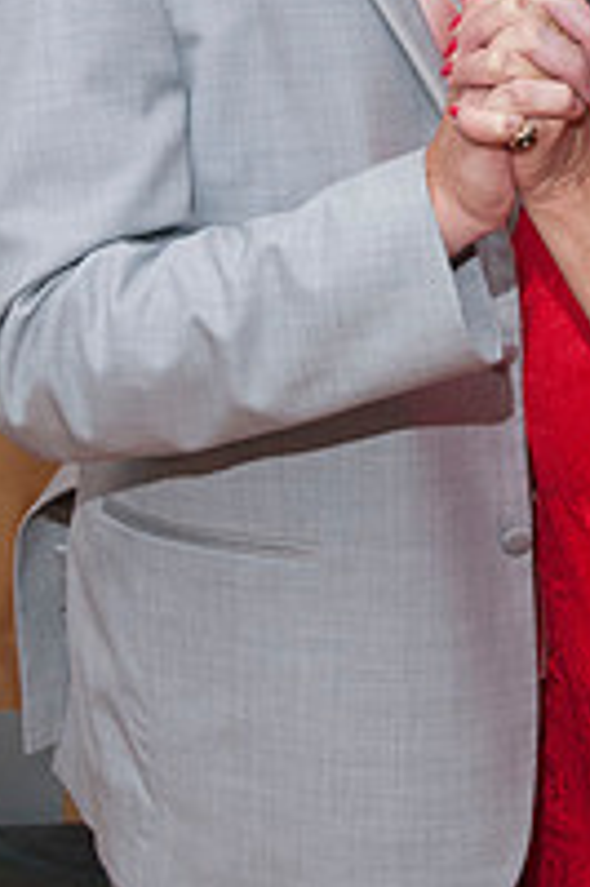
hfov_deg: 11.5
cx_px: 557
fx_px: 2906
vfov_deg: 17.1
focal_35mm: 118
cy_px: 49
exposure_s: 1/60
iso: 800
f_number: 5.6
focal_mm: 35
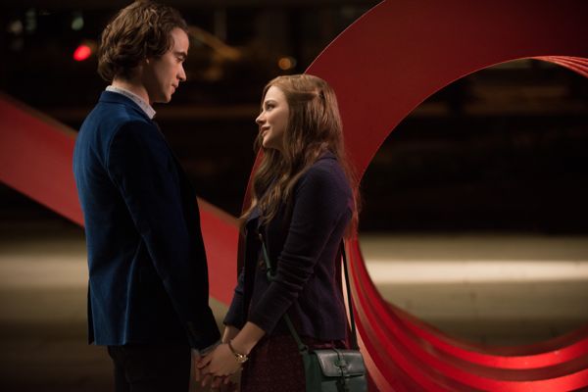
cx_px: 294
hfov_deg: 17.6
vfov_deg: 11.8
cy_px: 196
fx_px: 1895
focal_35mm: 116
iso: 1600
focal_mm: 116
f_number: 2.8
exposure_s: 1/100
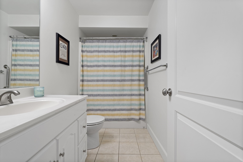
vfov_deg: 73.8
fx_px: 108
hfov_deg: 96.7
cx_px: 122
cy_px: 81
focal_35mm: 16
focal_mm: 16
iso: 320
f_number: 7.1
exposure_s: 1
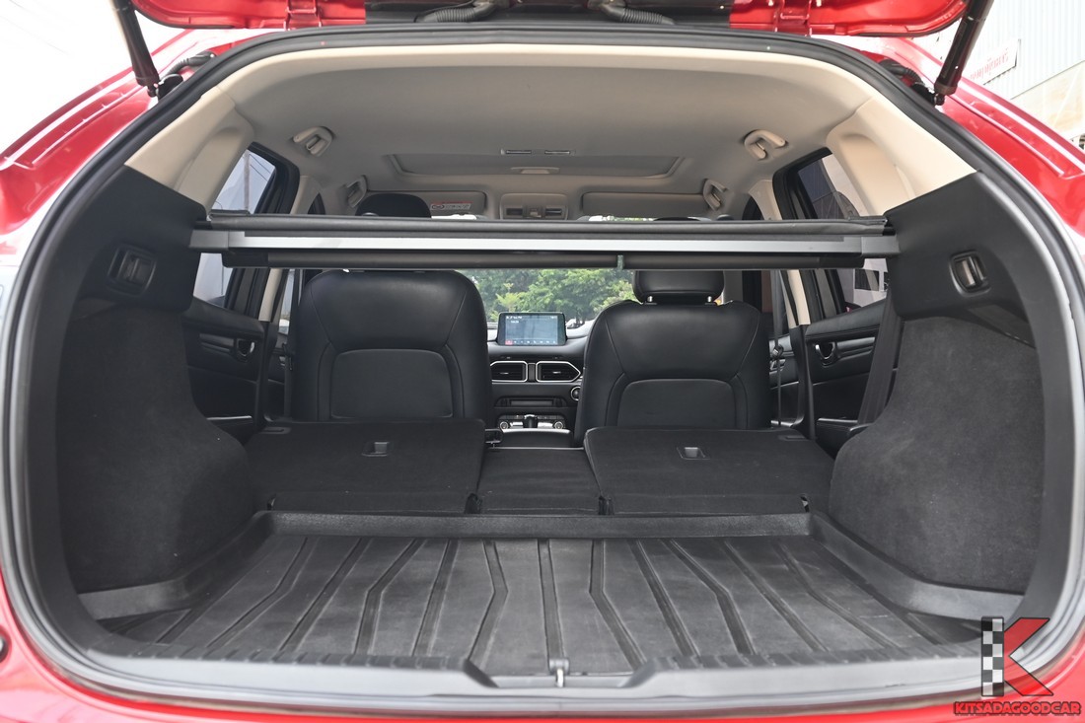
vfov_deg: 36.9
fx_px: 1085
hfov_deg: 53.1
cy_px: 362
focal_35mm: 36
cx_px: 542
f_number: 5.6
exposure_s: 1/90
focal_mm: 24
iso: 400
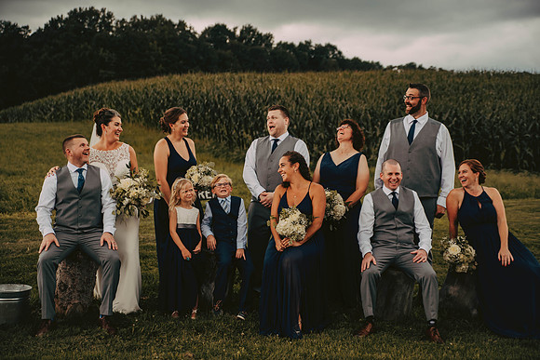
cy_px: 180
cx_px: 270
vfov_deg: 22.6
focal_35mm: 60
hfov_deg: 33.4
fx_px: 900
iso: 250
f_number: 2.8
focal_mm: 60
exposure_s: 1/500
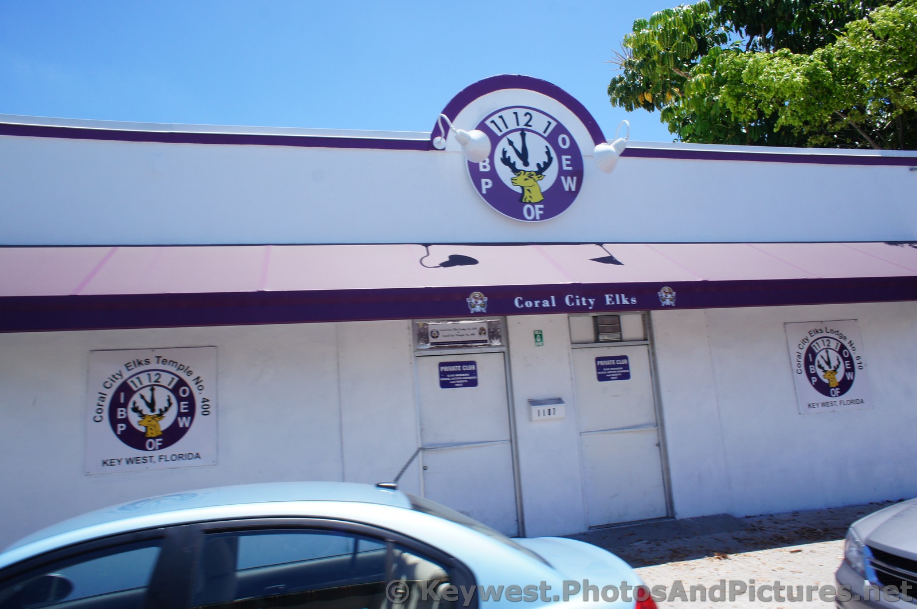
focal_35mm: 24
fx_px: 611
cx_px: 458
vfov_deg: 53.0
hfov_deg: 73.8
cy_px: 304
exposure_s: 1/200
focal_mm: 16
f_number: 13
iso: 200
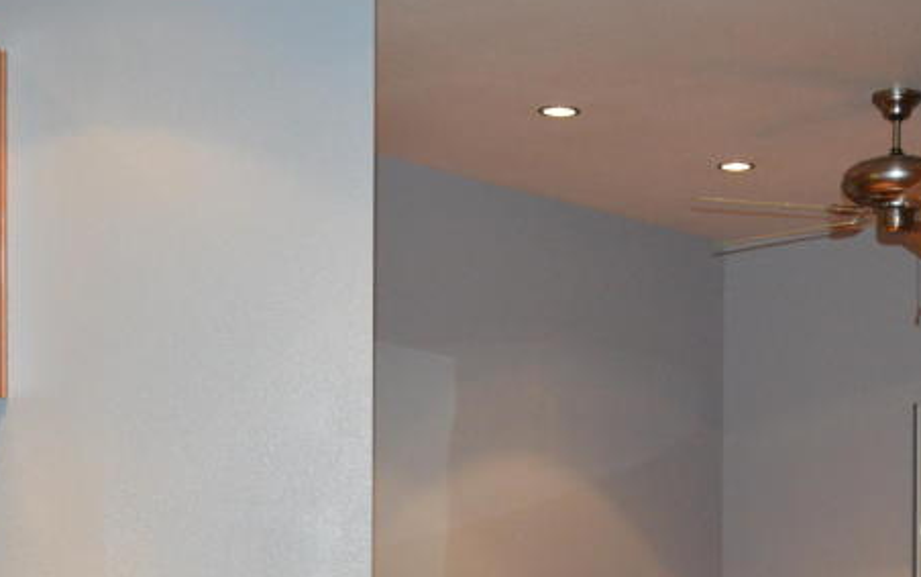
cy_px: 585
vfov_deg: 18.9
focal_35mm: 67
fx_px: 1683
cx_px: 566
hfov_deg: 30.5
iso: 2000
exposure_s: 1/60
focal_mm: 22
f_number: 4
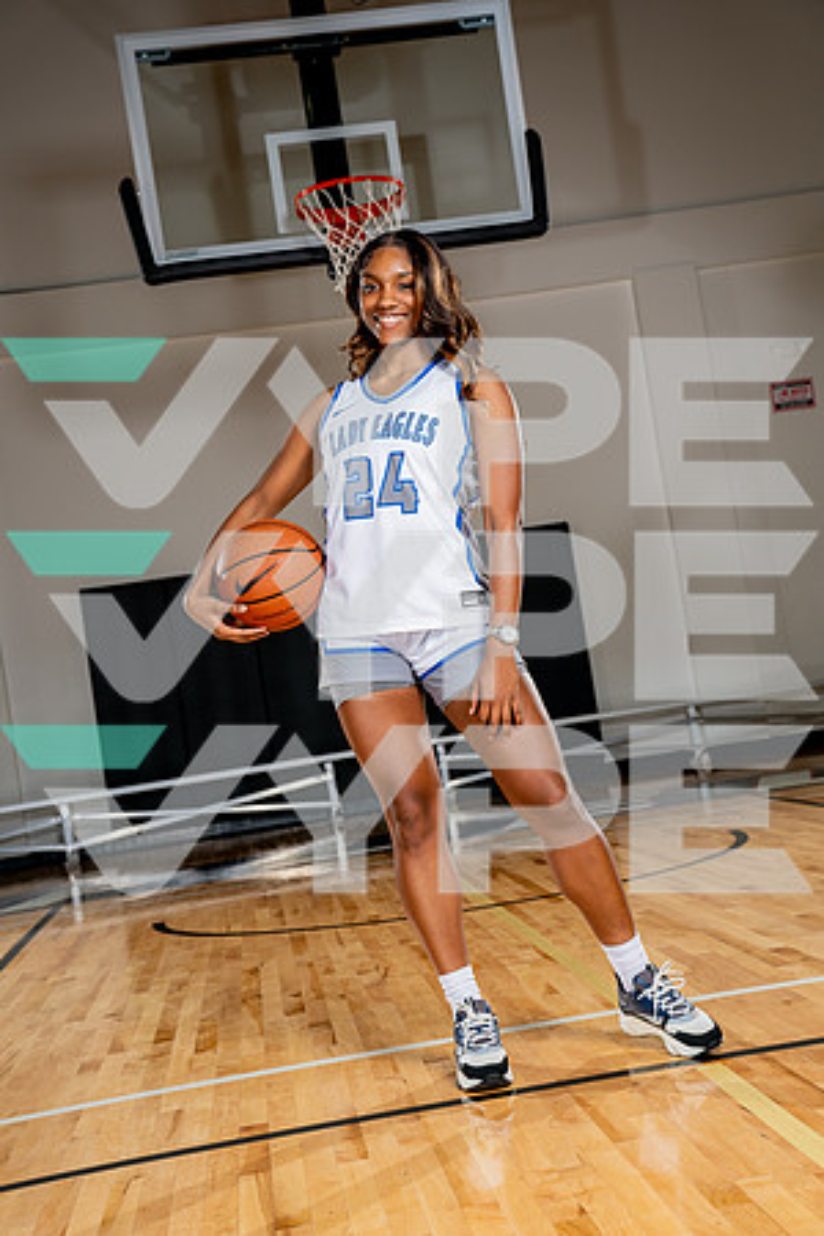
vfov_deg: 39.6
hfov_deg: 27.0
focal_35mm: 50
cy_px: 618
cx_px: 412
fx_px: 1717
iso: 200
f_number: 5.6
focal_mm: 50
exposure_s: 1/250
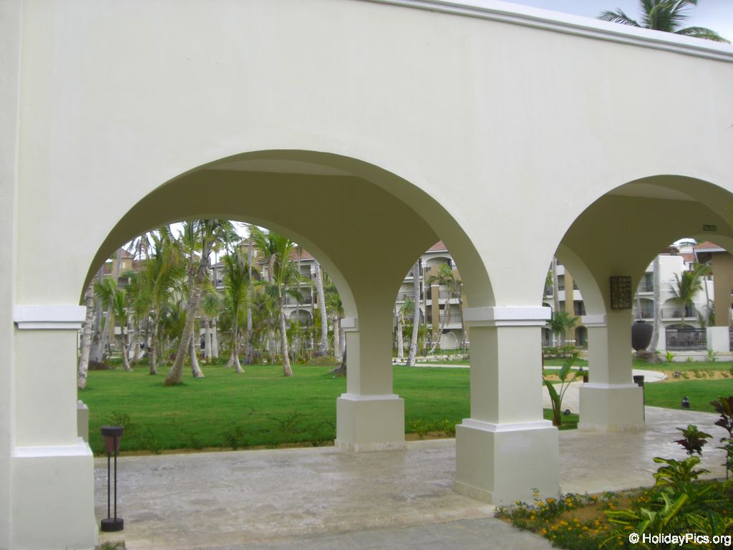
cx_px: 366
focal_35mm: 38
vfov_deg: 37.7
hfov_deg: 49.0
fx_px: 805
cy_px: 275
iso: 64
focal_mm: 6.2
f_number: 2.7
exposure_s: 1/320
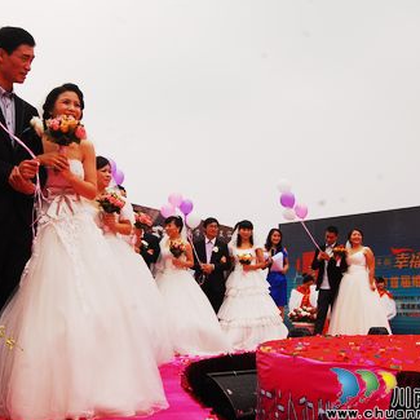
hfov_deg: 33.3
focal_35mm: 51
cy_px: 211
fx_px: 700
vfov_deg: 33.4
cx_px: 171
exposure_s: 1/400
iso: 400
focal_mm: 26
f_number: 10
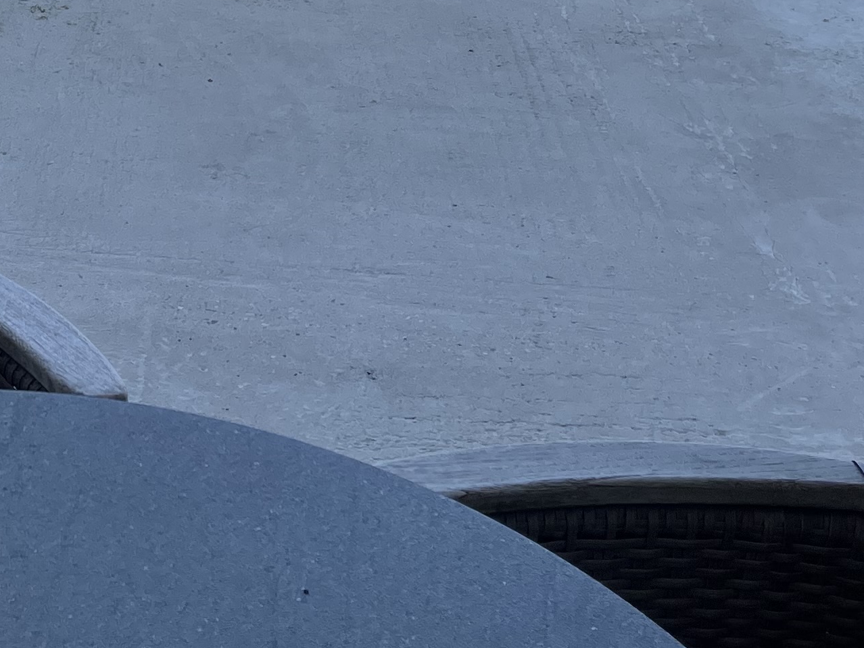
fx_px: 2047
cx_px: 25
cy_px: -199
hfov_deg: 23.0
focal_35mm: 82
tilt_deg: -15.8
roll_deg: -1.0
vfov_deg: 16.9
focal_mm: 5.1
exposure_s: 1/2387
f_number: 1.6
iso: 32
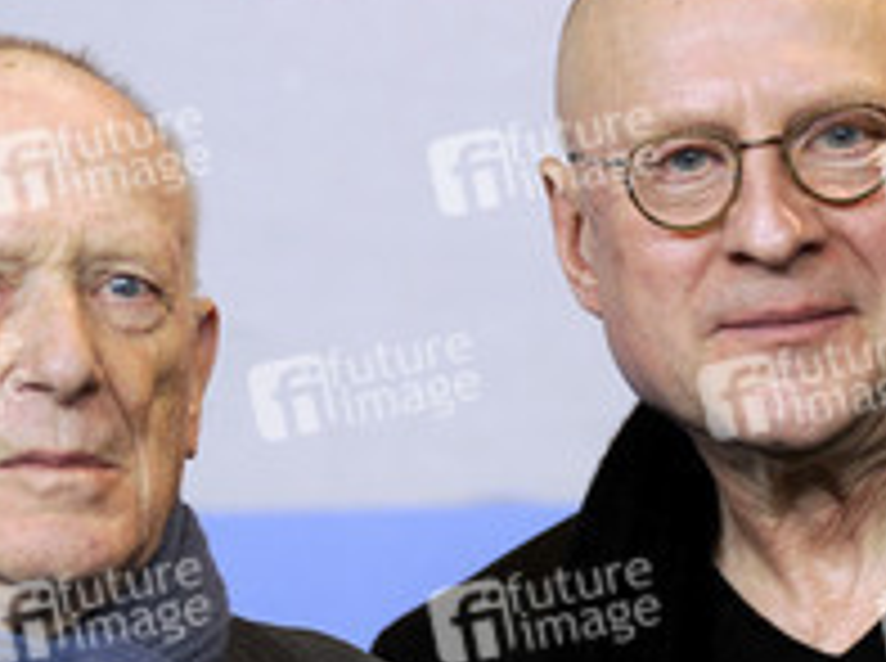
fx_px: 7588
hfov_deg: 6.7
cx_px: 423
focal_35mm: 297
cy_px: 500
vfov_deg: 5.0
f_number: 2.8
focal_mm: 135
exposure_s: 1/640
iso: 1250
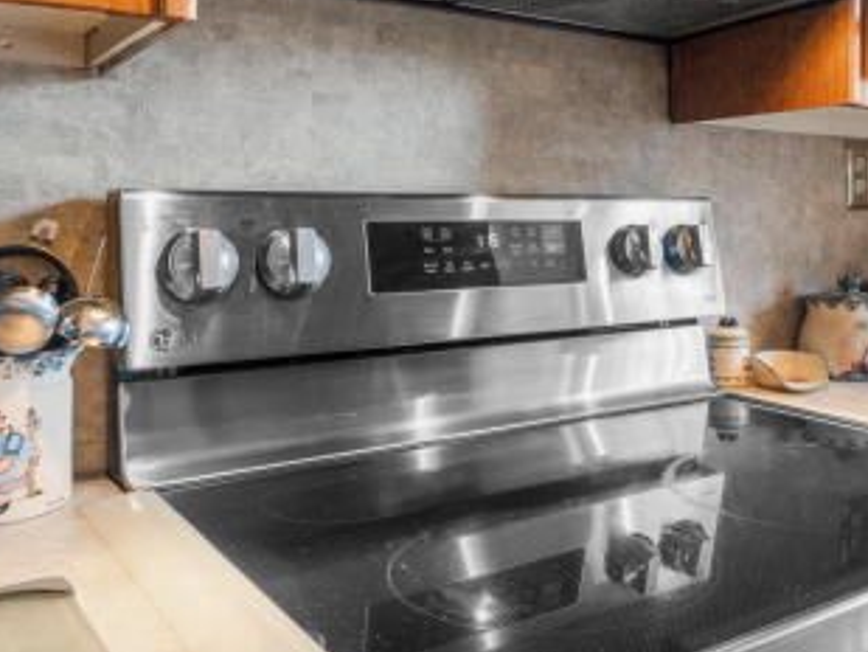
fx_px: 878
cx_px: 624
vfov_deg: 39.9
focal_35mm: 35
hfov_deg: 50.9
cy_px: 185
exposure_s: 1/2.5
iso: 400
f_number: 8
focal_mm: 10
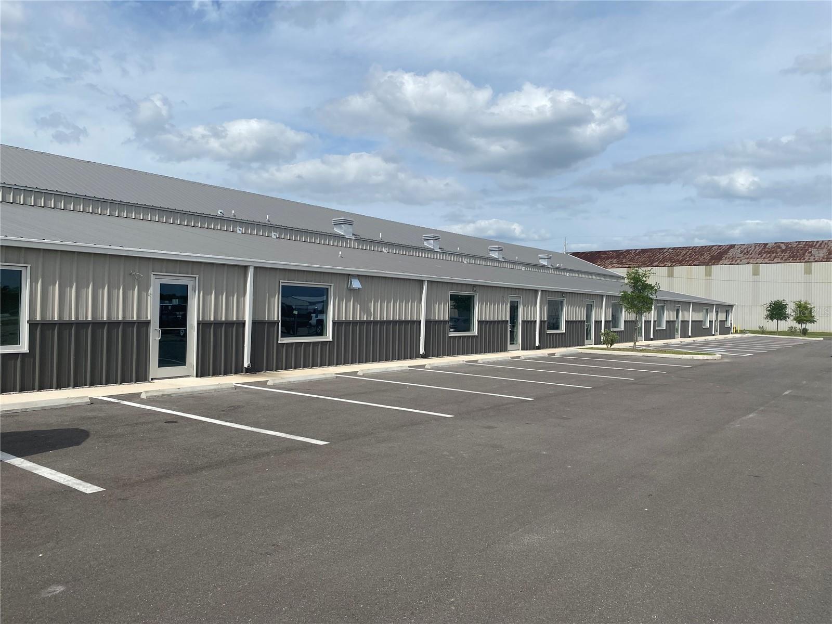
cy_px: 312
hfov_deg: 67.3
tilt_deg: +0.0
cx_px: 416
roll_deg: -1.2
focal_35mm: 26
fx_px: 625
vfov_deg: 53.1
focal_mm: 4.25
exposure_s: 1/4608
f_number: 1.8
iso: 32
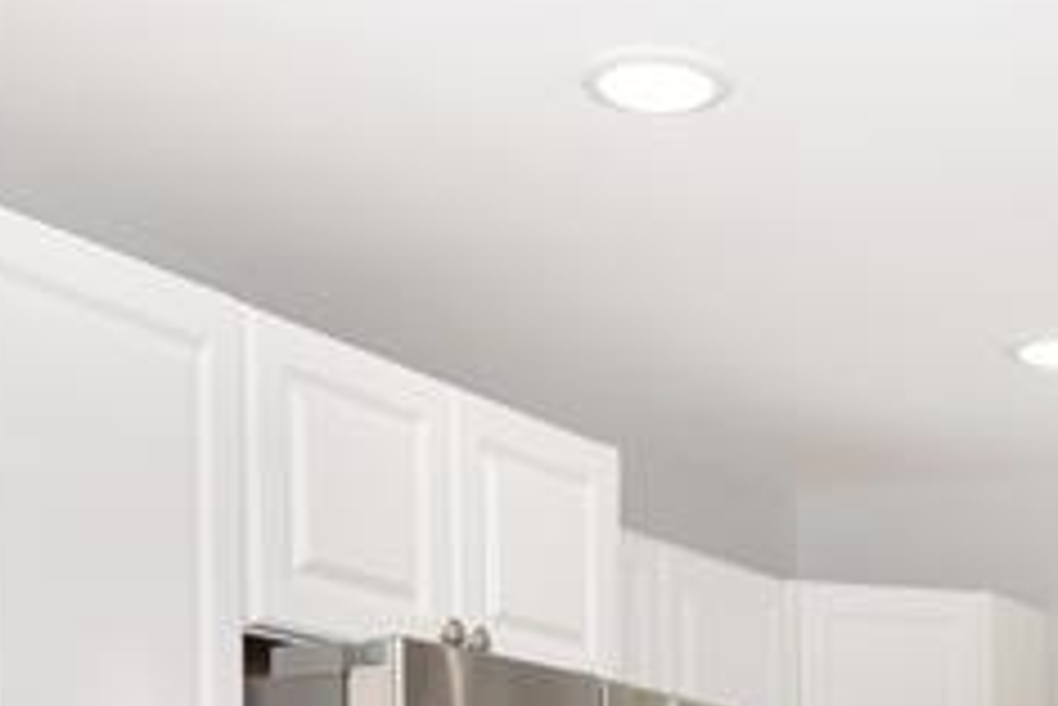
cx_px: 941
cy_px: 1072
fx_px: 2176
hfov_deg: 26.5
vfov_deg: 16.7
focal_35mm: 74
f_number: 6.3
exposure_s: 1/60
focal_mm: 17
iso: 125
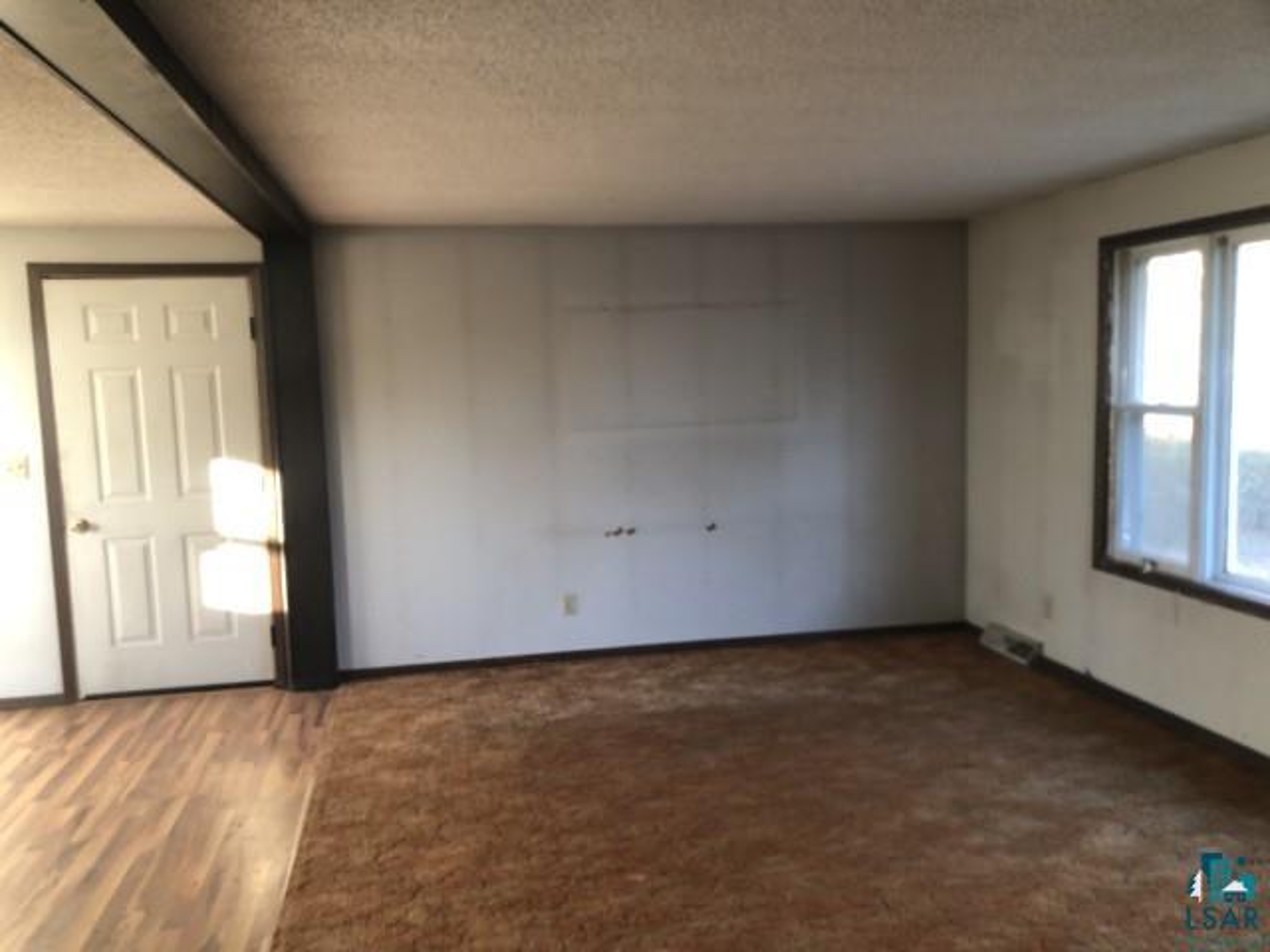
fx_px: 1027
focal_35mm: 28
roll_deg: +1.8
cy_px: 476
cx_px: 635
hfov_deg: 63.4
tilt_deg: -7.6
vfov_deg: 49.7
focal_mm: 3.99
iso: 40
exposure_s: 1/15
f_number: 1.8
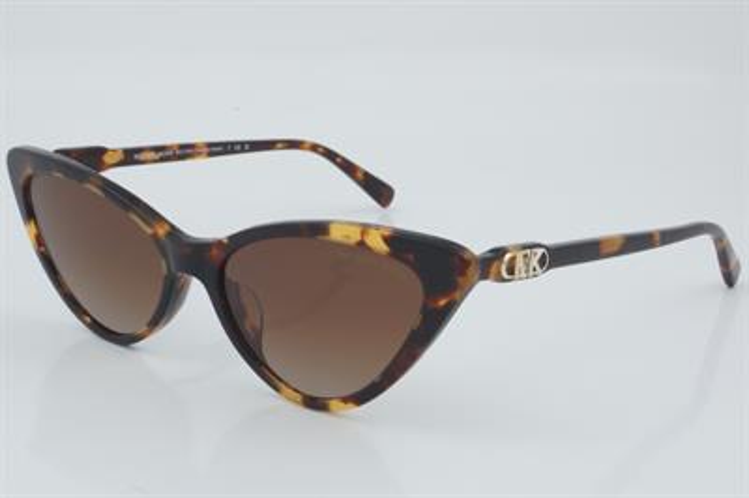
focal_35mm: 75
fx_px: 1559
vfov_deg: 18.2
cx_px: 374
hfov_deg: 27.0
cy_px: 249
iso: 100
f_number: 32
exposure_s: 1/3
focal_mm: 50
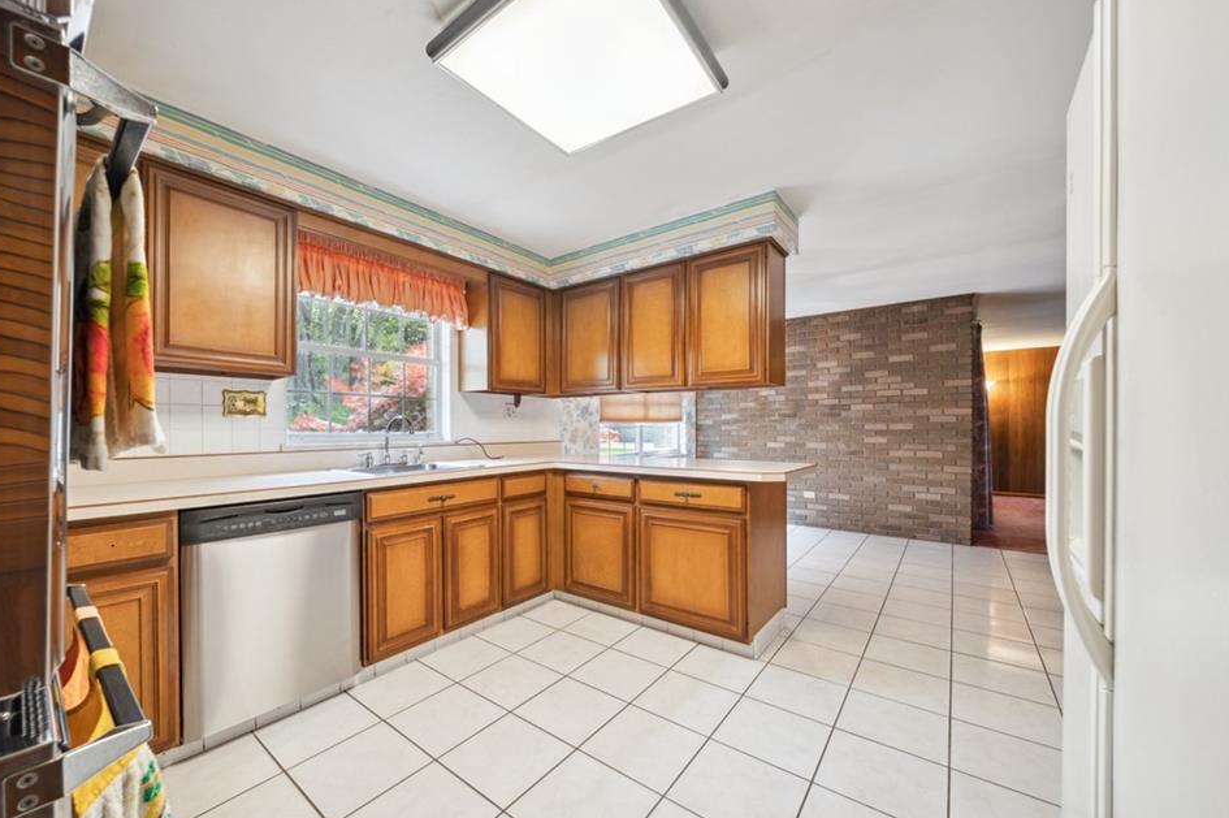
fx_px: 444
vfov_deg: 85.3
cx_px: 585
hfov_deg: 108.3
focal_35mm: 13
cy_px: 418
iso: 50
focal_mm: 12
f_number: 11
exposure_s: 2
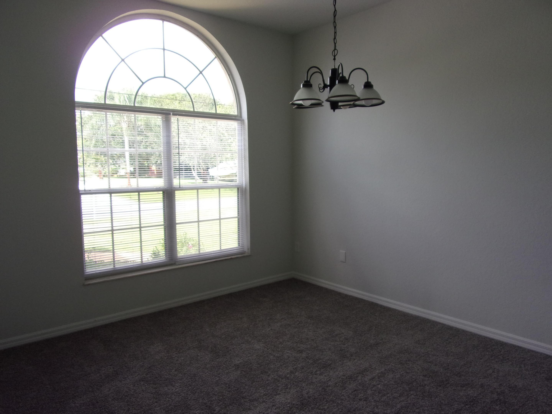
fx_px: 383
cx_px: 276
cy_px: 207
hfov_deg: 71.6
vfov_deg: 56.8
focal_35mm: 24
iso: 80
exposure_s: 1/80
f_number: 3.3
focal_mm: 4.3
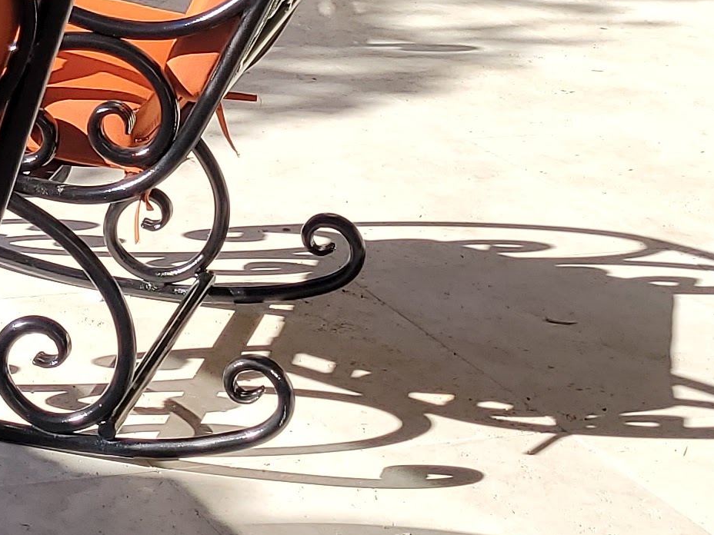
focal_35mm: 113
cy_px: -161
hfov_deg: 16.5
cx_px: -193
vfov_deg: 12.7
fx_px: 2331
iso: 40
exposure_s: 1/1195
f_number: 1.8
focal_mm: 5.4
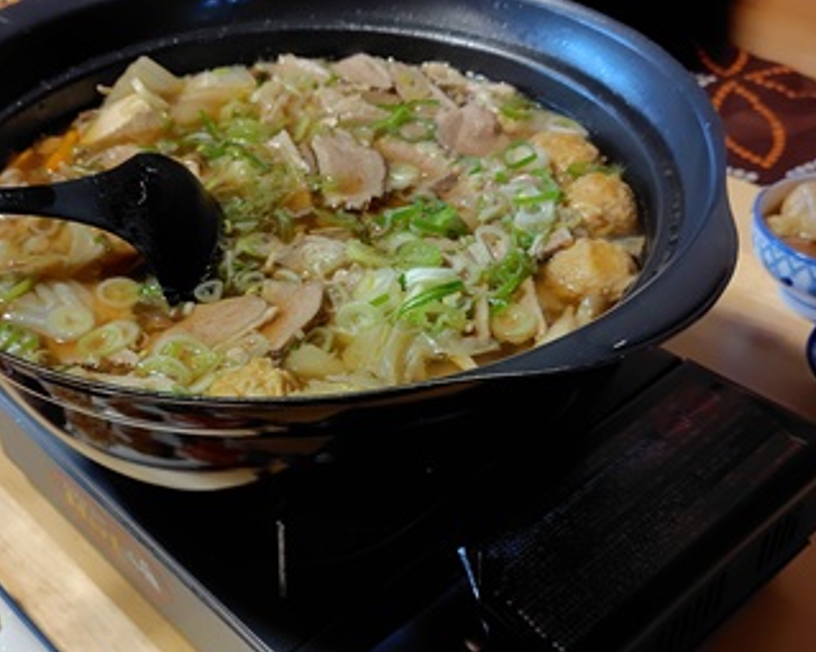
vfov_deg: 33.3
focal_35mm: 45
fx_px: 1086
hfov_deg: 40.9
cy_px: 391
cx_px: 317
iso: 508
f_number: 1.9
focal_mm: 5.6
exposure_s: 1/60
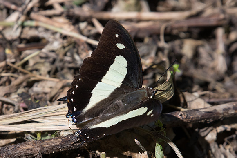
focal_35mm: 802
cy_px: 97
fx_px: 5280
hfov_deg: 2.6
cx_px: 118
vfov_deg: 1.7
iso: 800
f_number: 8
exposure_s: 1/1250
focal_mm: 400
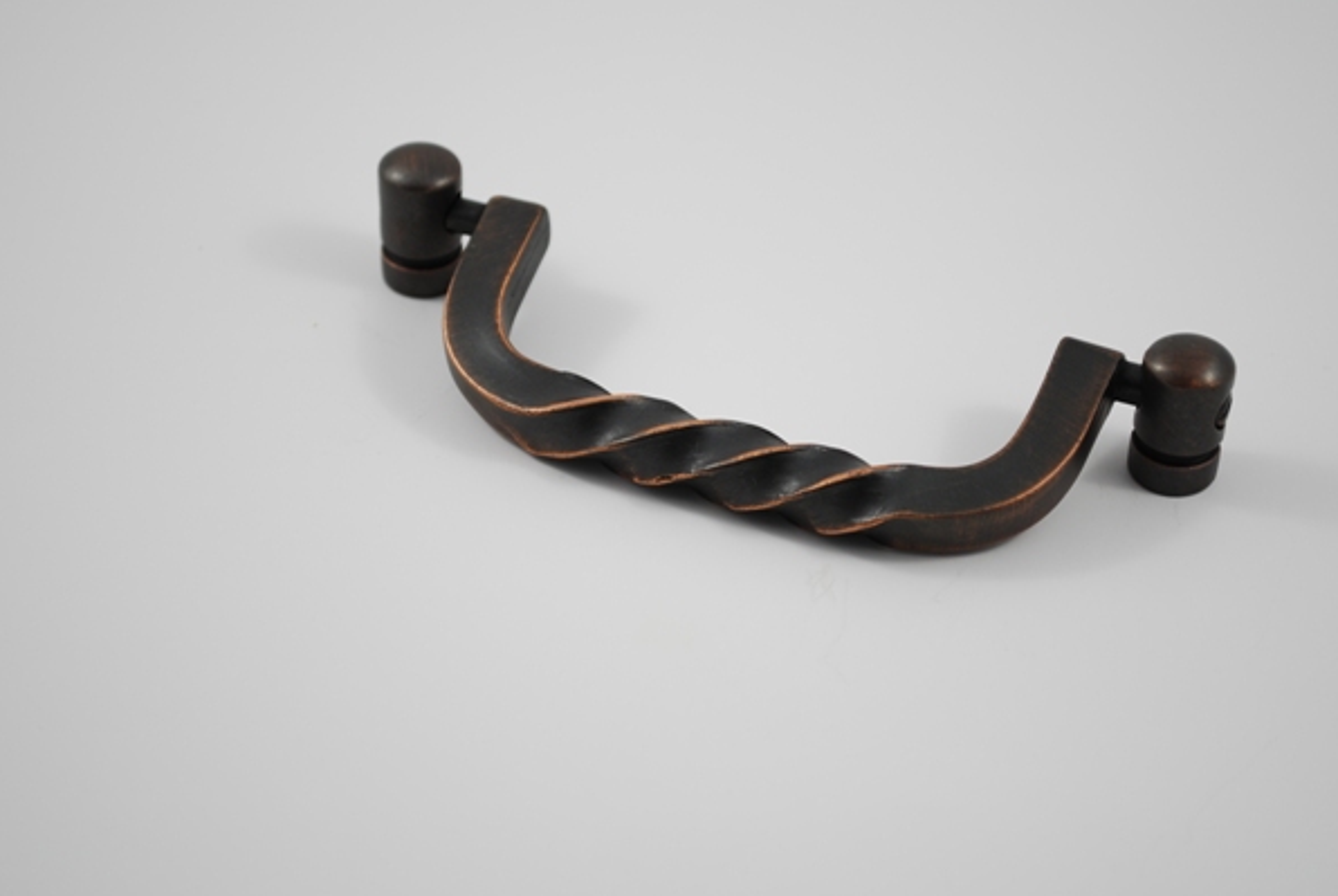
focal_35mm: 89
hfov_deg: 23.0
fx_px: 3295
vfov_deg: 15.5
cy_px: 469
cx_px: 685
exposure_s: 1/15
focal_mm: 55
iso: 100
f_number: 5.6
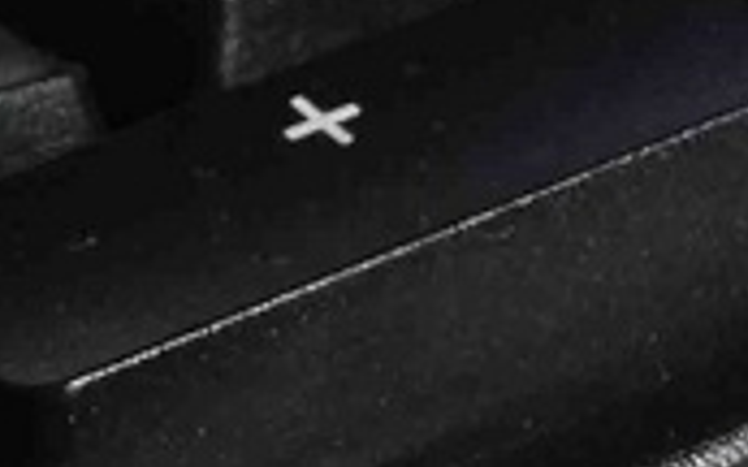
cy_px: 285
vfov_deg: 6.0
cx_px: -74
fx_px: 4463
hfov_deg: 9.5
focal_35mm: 219
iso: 200
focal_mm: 4.28
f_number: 2.4
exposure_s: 1/20
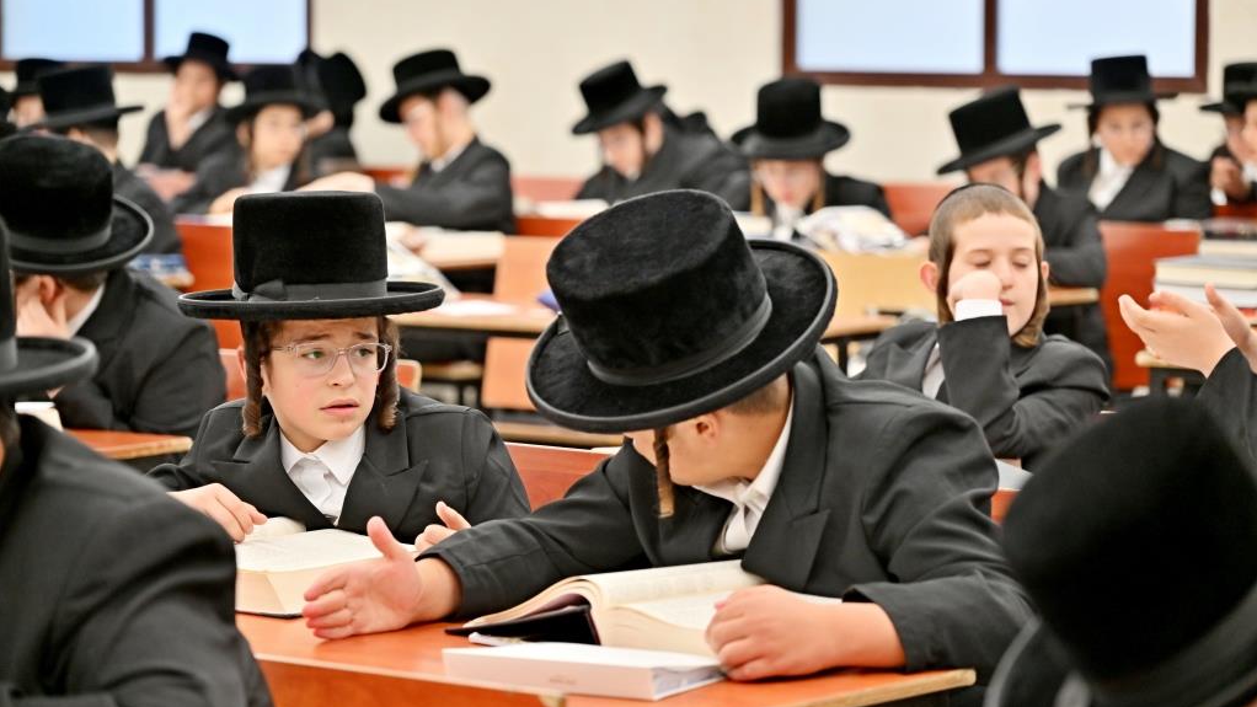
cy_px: 374
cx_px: 628
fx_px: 4200
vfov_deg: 9.6
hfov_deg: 17.0
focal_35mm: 126
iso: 500
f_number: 4
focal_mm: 120
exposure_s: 1/250
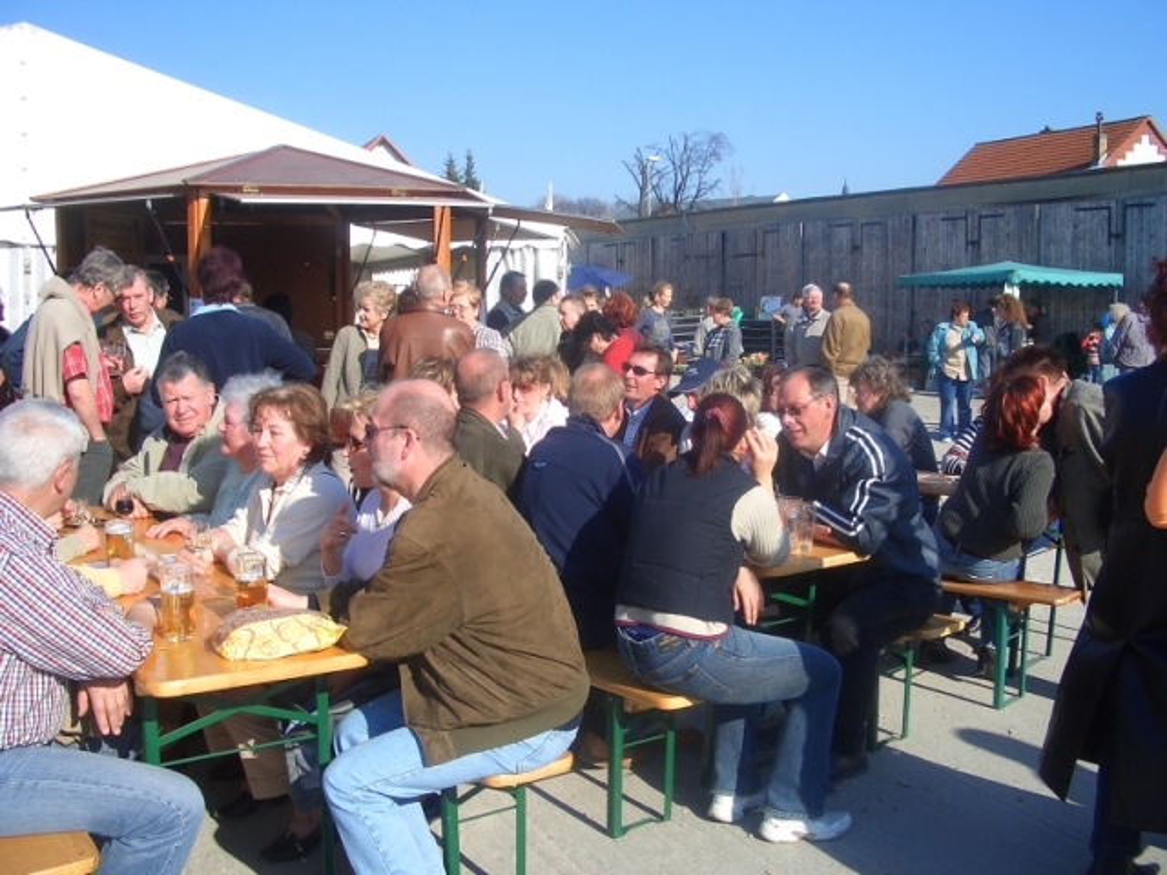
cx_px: 584
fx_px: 1180
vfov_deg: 40.7
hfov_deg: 52.6
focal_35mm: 35
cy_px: 438
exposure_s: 1/400
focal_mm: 5.8
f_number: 4.3
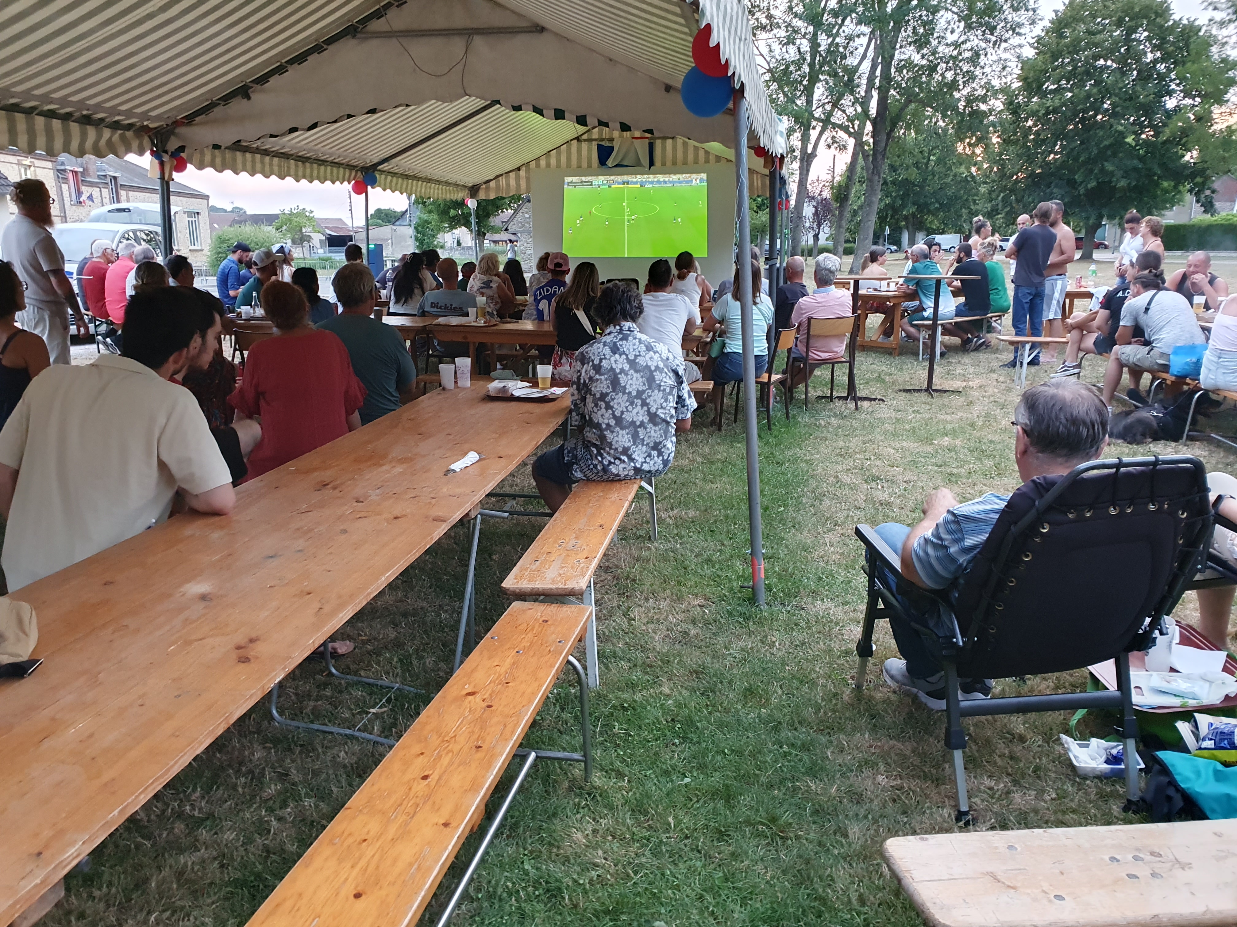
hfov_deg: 67.3
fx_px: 929
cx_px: 618
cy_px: 464
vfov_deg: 53.1
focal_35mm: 26
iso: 500
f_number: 2.4
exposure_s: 1/50
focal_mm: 4.32
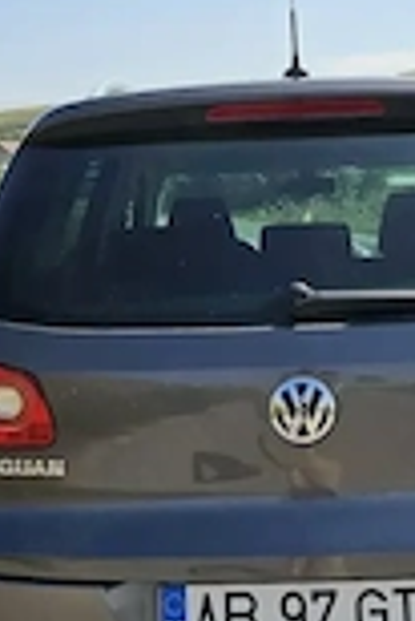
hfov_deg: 21.8
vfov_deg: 32.2
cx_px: 294
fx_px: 1070
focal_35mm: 62
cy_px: 234
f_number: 1.7
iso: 10
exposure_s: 1/701
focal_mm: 6.3
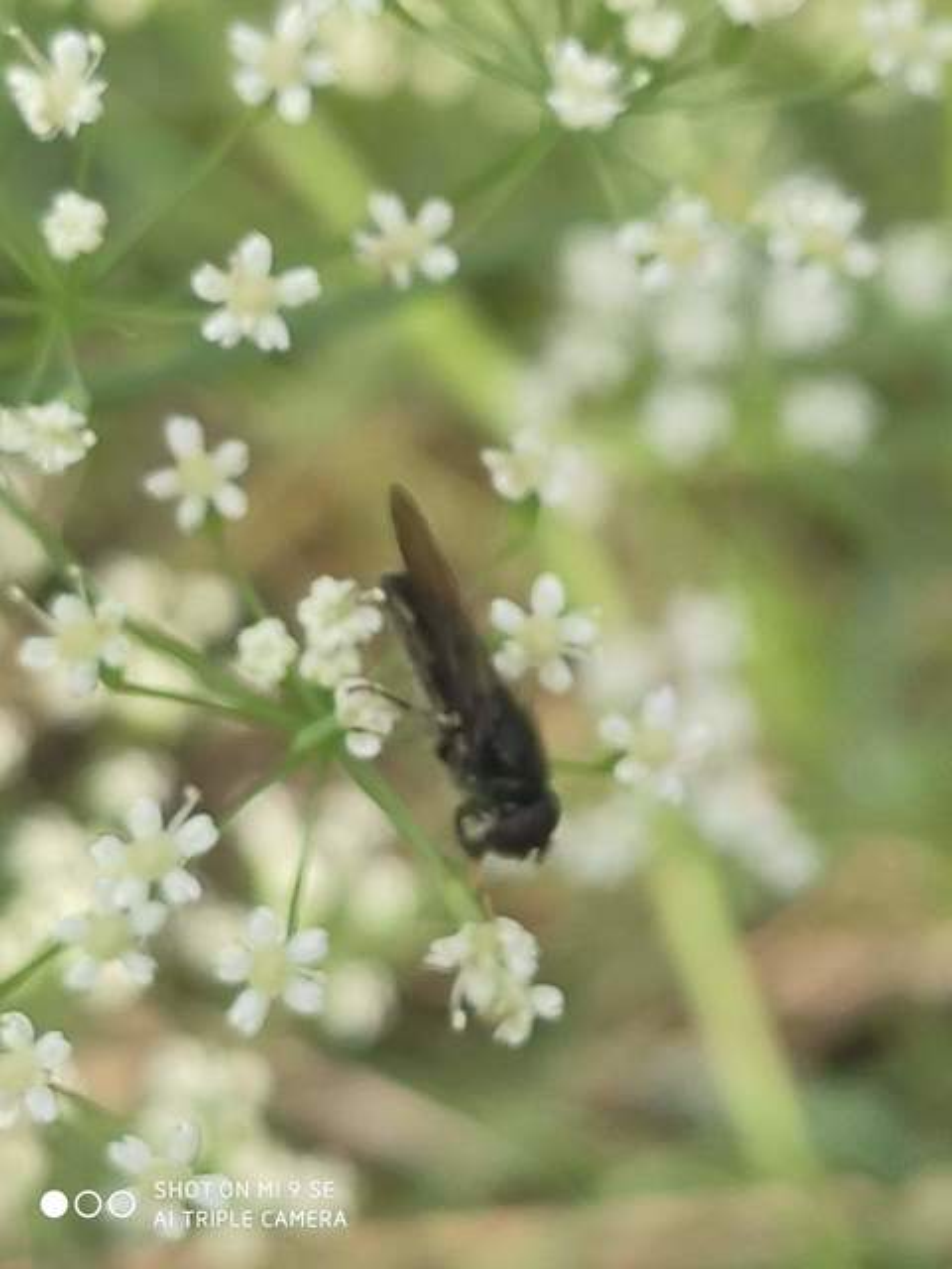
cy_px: 634
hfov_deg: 53.1
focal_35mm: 26
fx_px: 953
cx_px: 476
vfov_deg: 67.3
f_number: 1.75
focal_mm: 4.77
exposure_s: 1/819
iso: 112
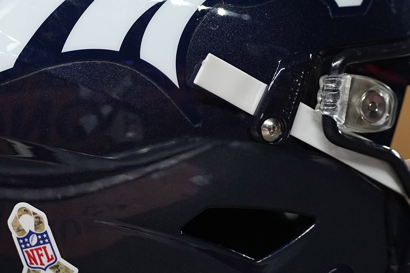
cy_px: 103
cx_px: 257
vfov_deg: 3.1
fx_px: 5045
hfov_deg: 4.7
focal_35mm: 443
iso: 800
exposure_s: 1/1600
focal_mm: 135
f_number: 1.8
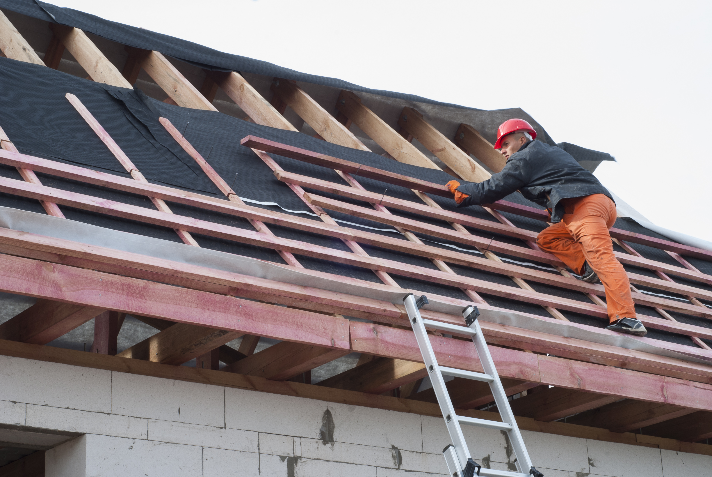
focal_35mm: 75
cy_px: 238
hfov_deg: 27.0
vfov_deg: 18.2
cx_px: 356
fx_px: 1485
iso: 100
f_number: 18
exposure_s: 1/13
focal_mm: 50
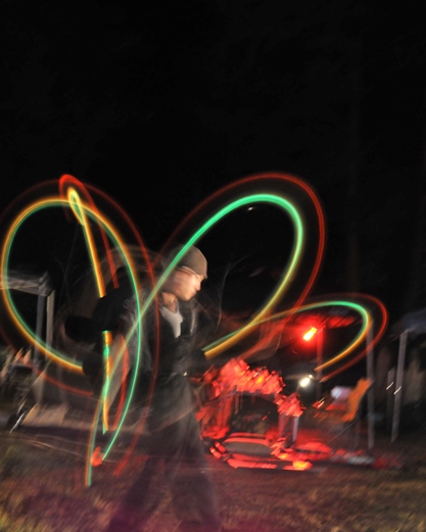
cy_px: 307
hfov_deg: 28.3
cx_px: 210
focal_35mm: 54
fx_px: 844
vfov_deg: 34.9
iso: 1250
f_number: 10
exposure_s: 1
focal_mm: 31
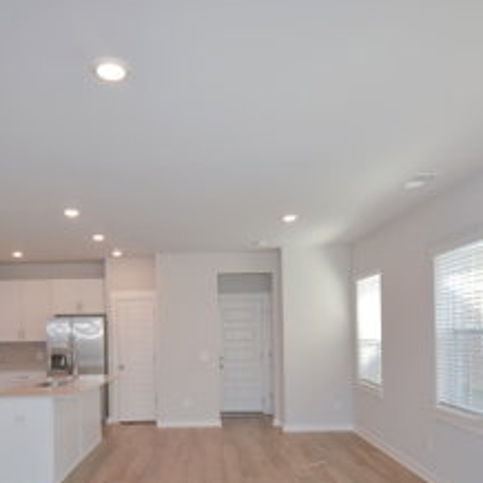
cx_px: 205
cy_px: 339
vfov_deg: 55.5
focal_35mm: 28
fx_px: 442
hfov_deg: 57.0
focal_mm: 10
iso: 200
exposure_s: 1/80
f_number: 4.5
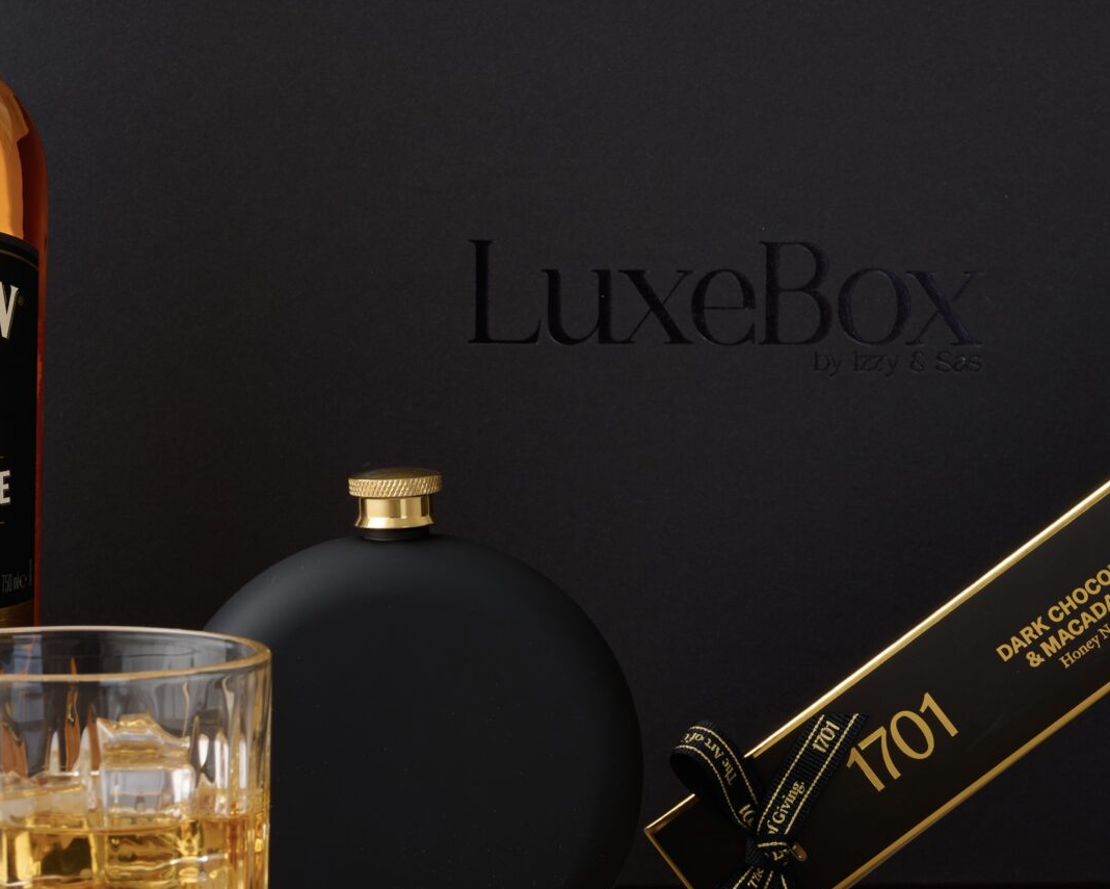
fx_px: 7755
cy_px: 308
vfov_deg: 6.6
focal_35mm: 236
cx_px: 745
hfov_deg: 8.2
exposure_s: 1/200
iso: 100
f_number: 16
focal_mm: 105
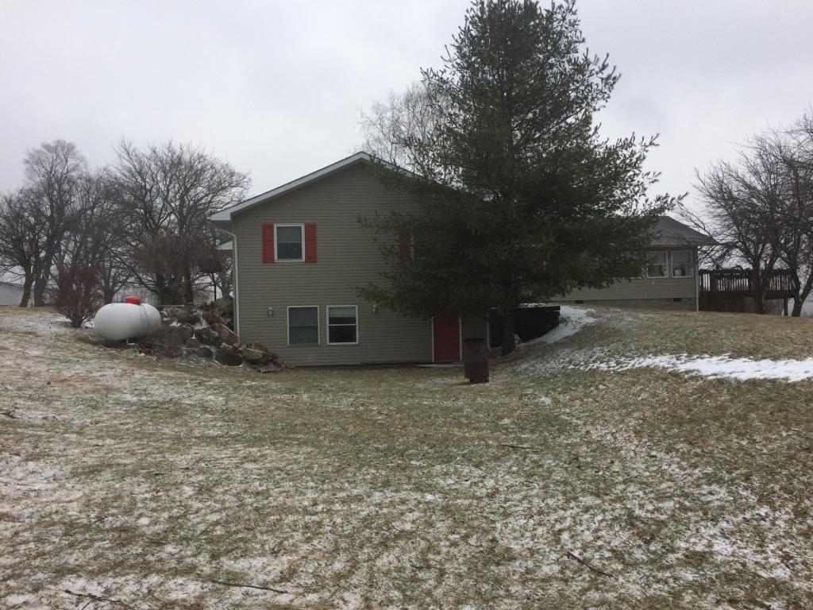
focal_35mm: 29
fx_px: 681
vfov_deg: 48.2
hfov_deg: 61.7
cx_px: 406
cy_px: 305
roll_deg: +2.7
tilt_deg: +0.1
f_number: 2.2
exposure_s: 1/1172
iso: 32
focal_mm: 4.15
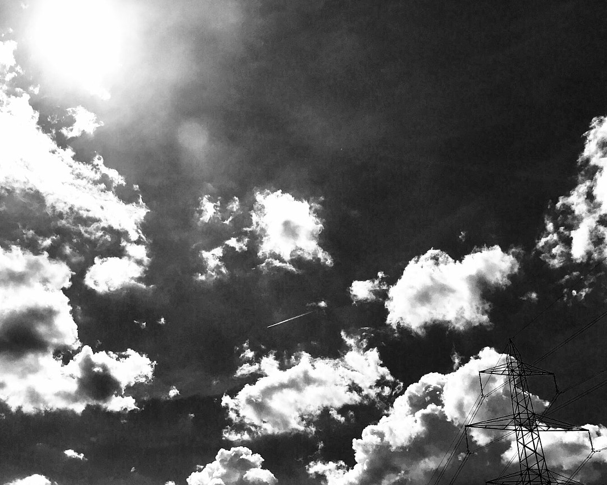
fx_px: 736
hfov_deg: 44.1
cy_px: 304
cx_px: 195
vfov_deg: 36.3
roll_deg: -1.0
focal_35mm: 41
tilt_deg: +28.2
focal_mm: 3.99
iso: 25
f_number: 1.8
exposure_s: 1/13699
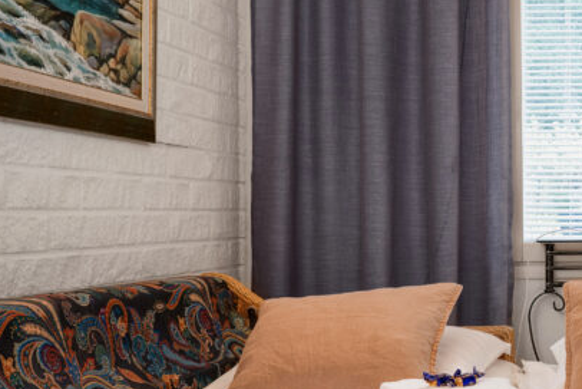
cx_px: 624
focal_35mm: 63
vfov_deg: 21.6
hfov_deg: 29.1
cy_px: 210
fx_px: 1019
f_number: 11
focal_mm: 25
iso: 200
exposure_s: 2.5
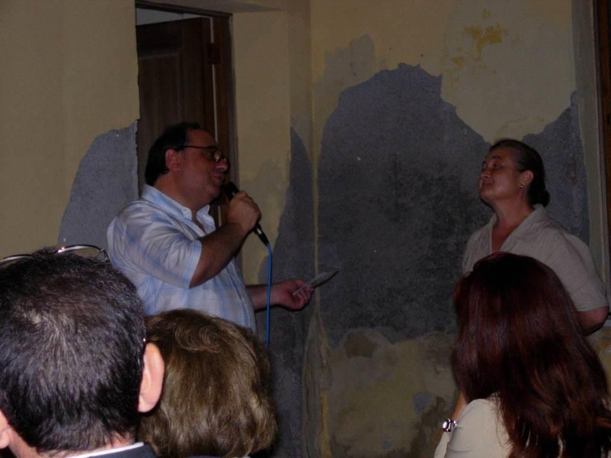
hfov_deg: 17.4
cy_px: 229
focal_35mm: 113
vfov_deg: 13.1
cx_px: 306
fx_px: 1995
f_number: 4.9
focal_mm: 23.4
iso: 200
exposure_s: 1/161
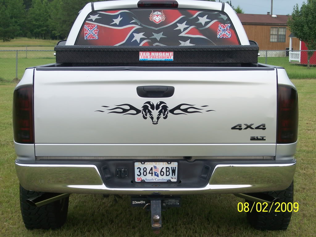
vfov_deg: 18.9
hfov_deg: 25.0
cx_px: 158
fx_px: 712
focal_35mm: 78
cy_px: 118
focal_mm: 16
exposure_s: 1/90
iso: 100
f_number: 4.8
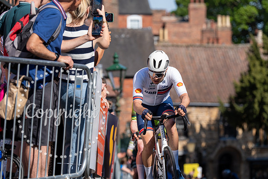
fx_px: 1050
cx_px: 134
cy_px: 90
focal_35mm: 141
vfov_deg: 9.7
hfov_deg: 14.5
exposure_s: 1/1000
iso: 100
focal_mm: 141
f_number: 3.5
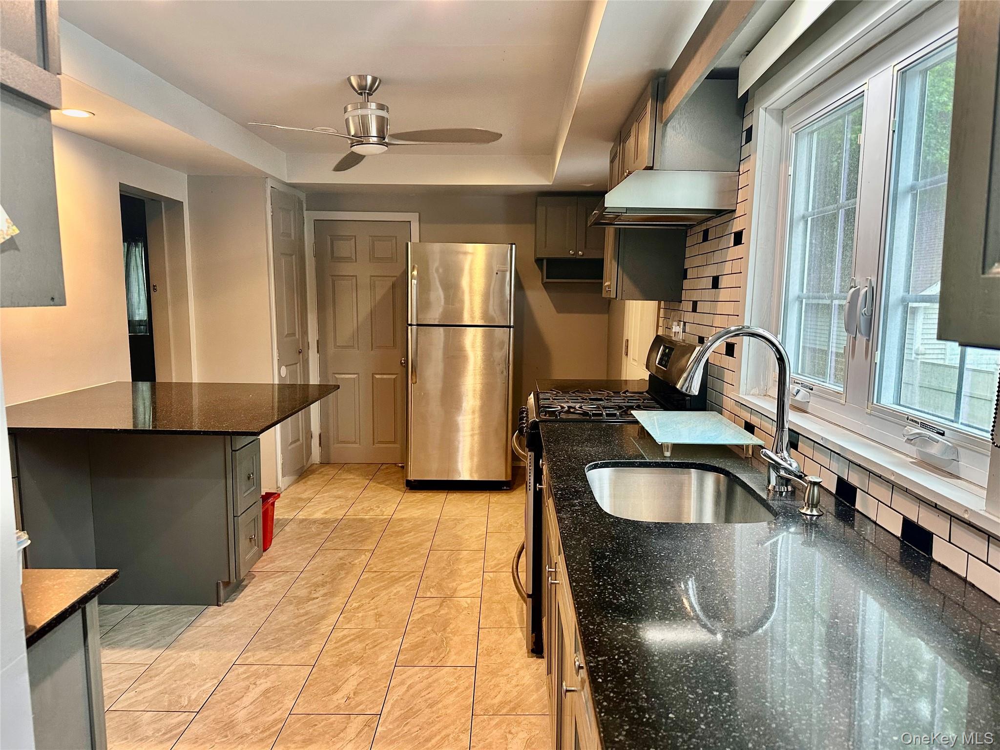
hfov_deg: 71.6
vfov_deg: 56.8
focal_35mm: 24
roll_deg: -0.5
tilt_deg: -6.1
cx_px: 500
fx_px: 693
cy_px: 375
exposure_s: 1/60
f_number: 1.78
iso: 200
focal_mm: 6.86
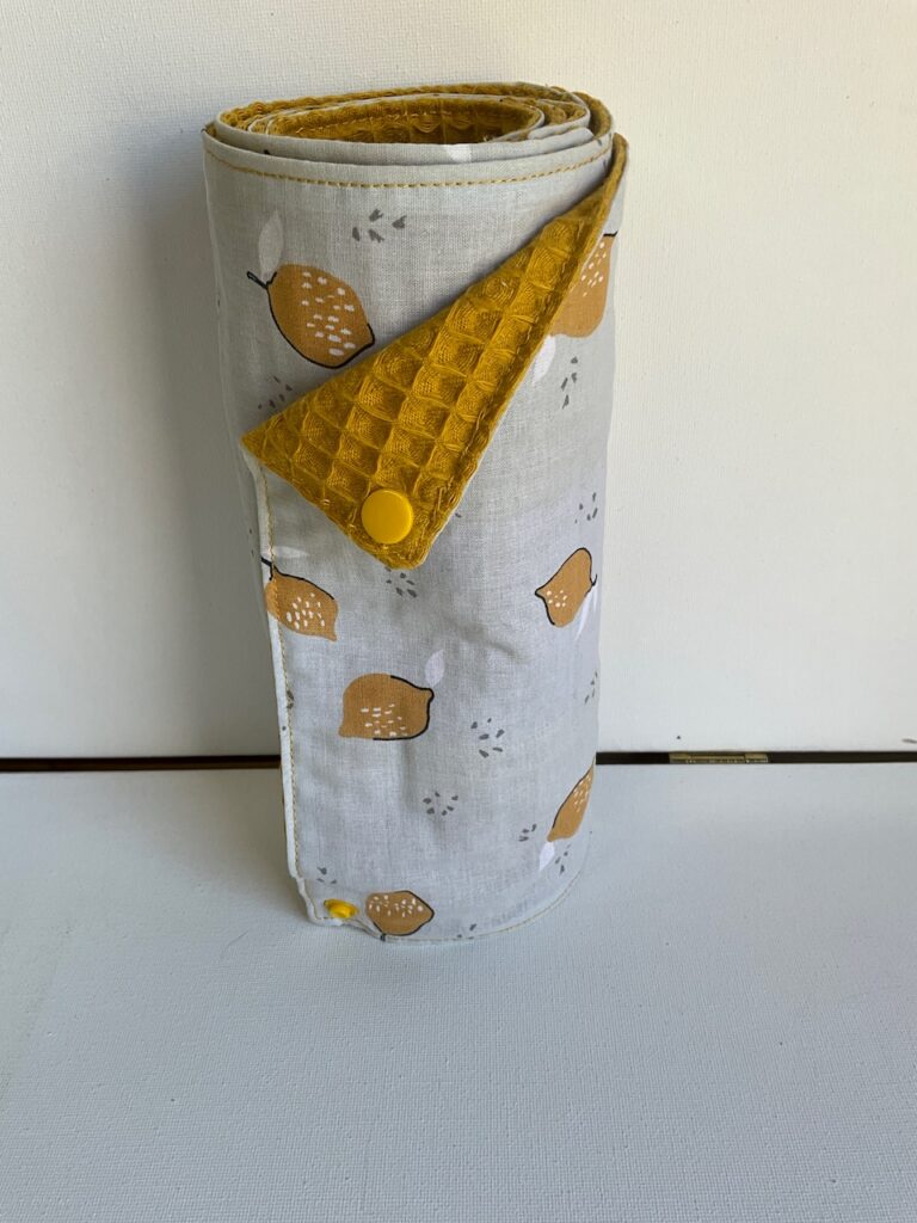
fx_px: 1024
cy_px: 612
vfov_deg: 61.7
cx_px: 458
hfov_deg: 48.2
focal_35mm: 29
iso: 16
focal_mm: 3
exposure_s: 1/122
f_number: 1.8
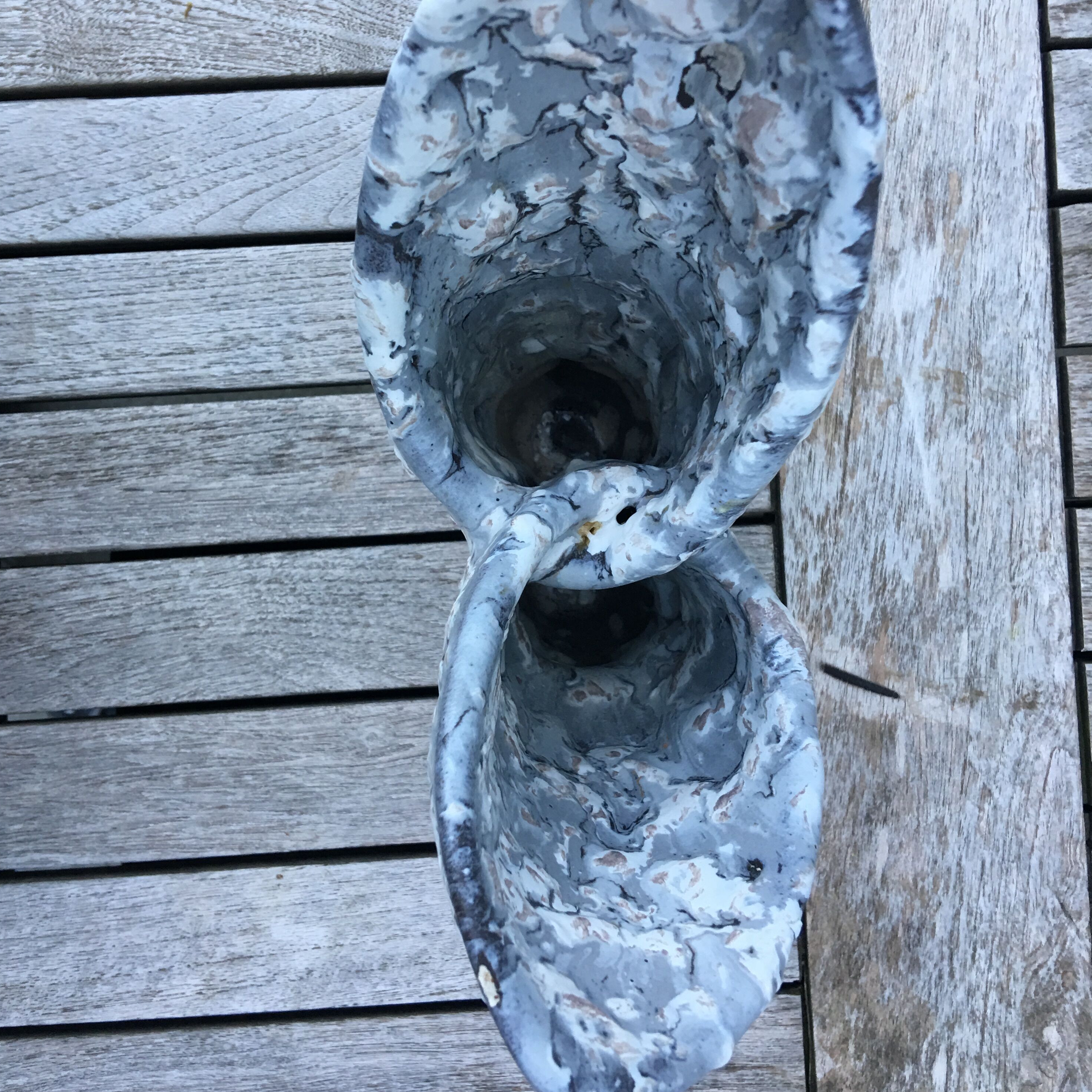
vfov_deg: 47.1
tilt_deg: -88.1
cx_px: 536
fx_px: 1249
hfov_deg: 47.2
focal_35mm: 35
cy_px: 473
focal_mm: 4.15
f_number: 2.2
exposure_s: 1/17
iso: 40
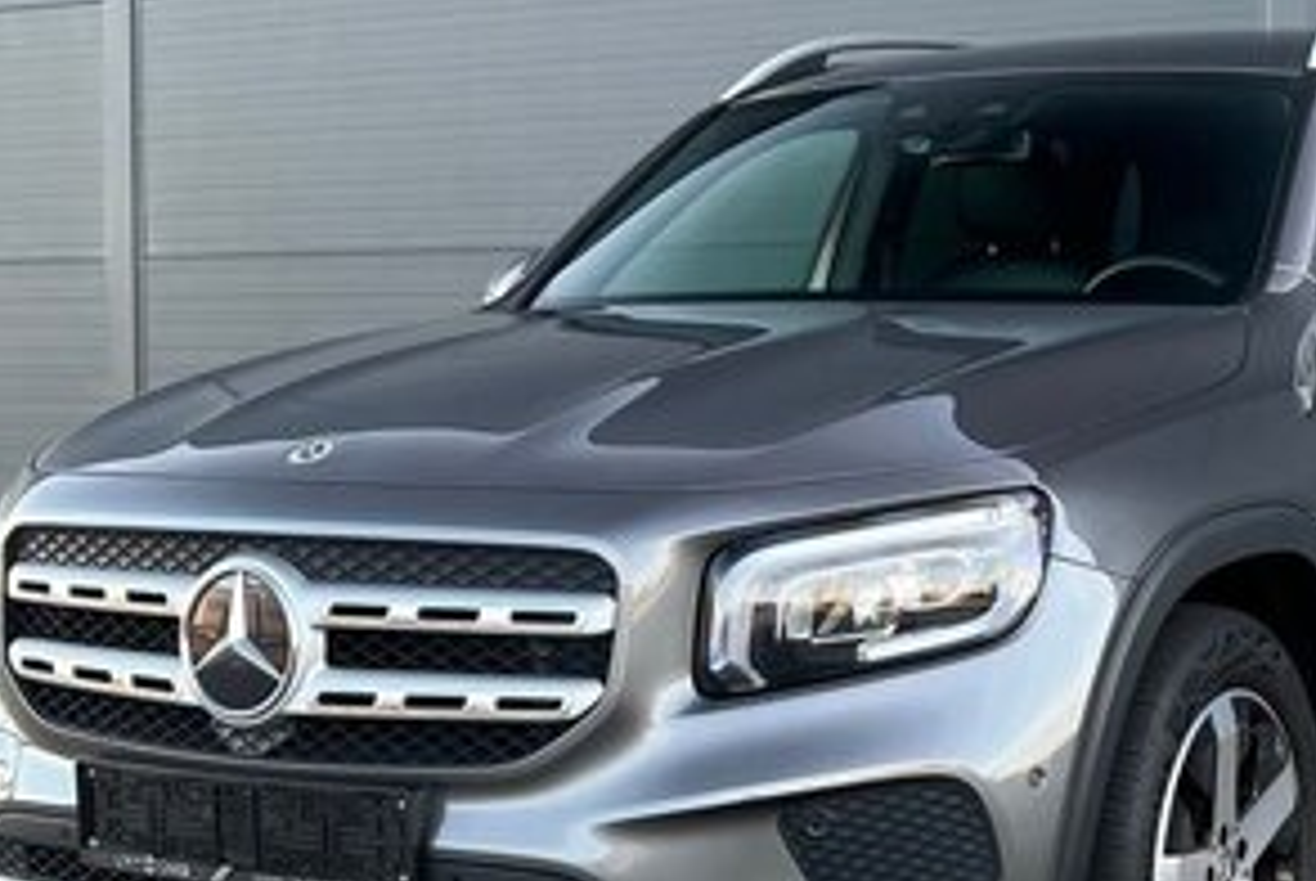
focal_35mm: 45
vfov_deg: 29.9
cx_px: 867
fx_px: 1647
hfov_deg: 43.0
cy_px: 526
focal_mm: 5.7
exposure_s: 1/121
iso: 64
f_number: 1.5
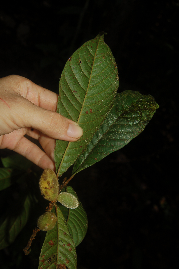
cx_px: 90
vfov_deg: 53.2
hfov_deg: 36.8
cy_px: 134
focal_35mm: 36
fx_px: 269
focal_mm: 24
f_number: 5.6
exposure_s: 1/125
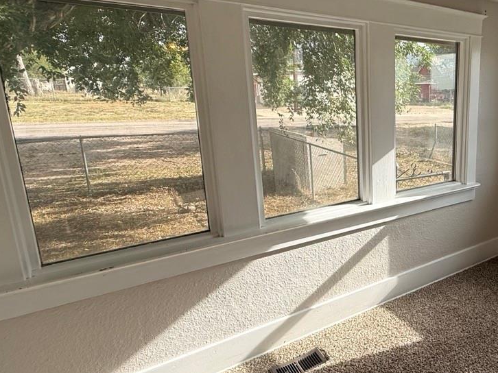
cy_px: 172
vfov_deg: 51.3
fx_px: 388
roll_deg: +0.1
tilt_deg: -11.3
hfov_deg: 58.7
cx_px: 418
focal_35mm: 27
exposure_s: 1/809
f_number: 2.2
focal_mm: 2.22
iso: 50
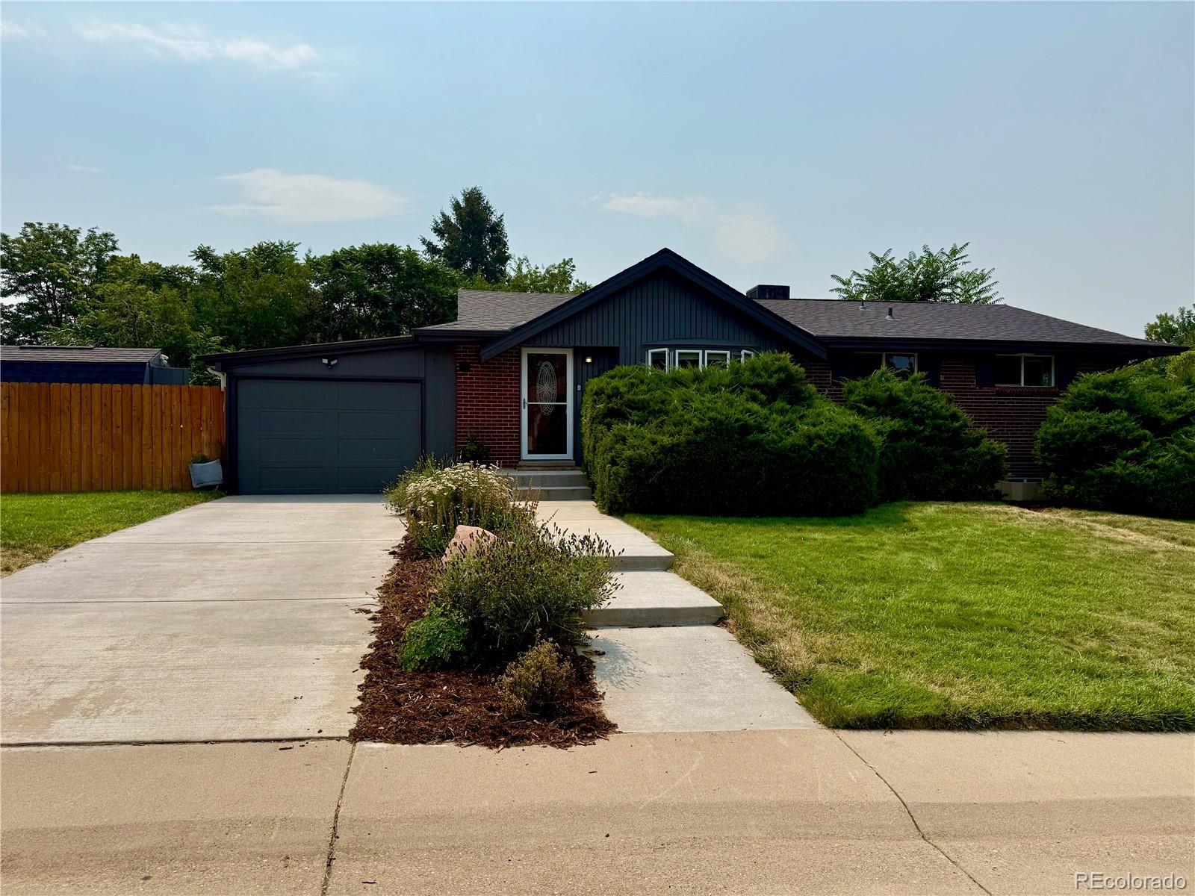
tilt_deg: +0.1
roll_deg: -0.2
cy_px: 448
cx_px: 598
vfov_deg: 56.8
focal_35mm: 24
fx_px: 829
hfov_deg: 71.6
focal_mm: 6.76
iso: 80
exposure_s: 1/10309
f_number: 1.78
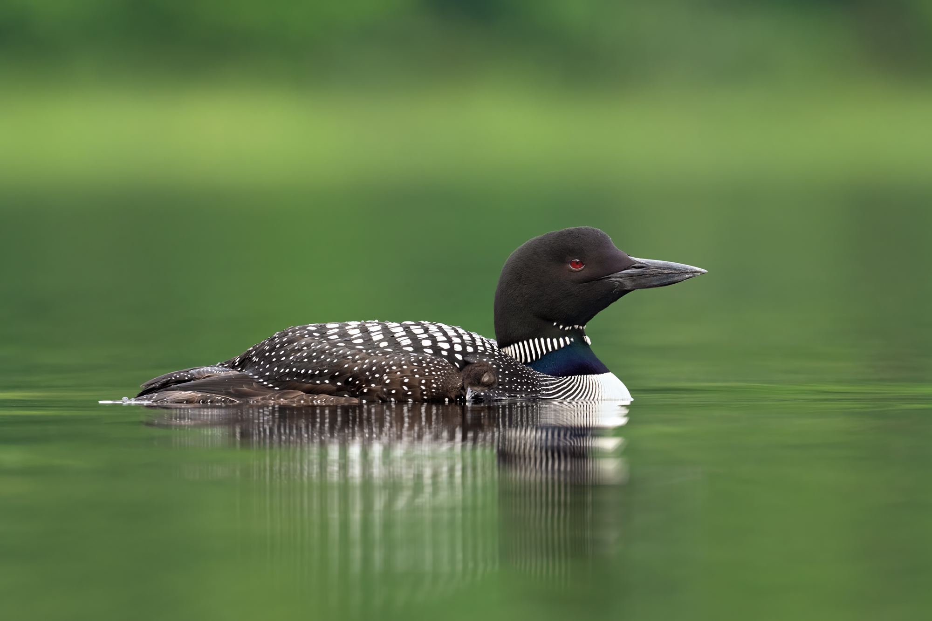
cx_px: 466
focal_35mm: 600
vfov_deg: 2.3
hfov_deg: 3.4
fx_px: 15531
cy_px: 310
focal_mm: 600
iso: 1600
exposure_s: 1/1250
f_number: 5.6
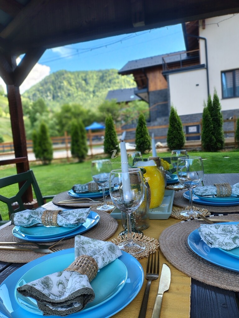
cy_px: 159
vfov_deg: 69.4
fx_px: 230
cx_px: 120
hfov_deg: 54.9
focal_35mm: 25
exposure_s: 1/157
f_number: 1.7
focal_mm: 4.71
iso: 143
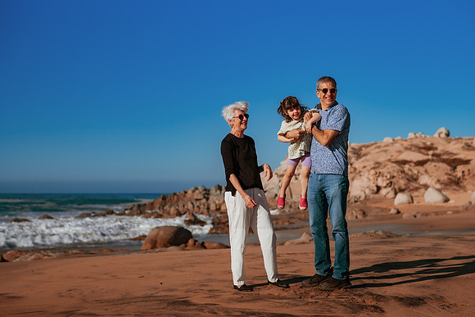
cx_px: 238
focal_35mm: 58
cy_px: 158
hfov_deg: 34.5
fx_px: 765
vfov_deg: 23.4
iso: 50
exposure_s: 1/8000
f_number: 3.2
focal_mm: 58
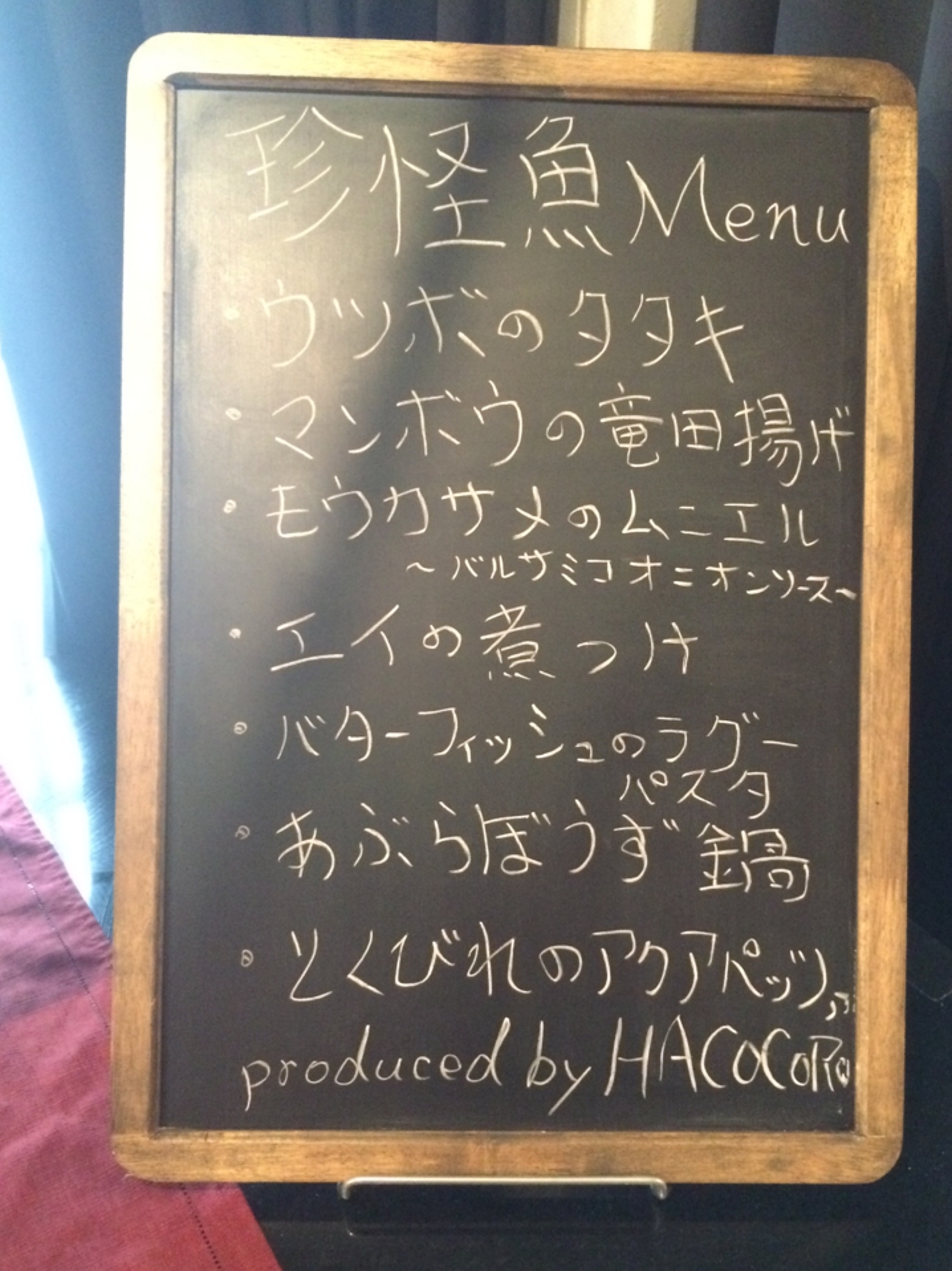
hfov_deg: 45.4
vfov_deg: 58.3
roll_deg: -1.4
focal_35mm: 31
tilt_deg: -27.2
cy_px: 661
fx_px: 1137
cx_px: 505
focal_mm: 4.15
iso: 800
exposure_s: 1/17
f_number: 2.2
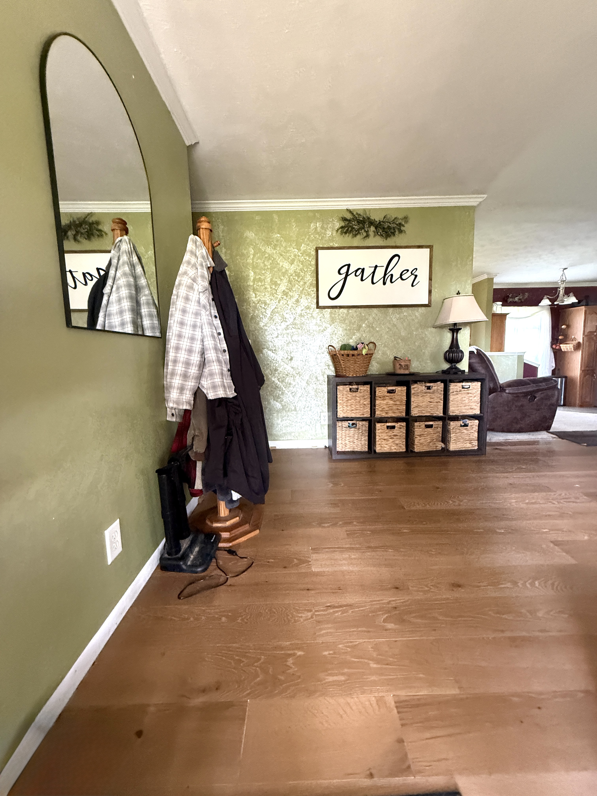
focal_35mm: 14
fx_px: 322
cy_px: 398
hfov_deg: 85.7
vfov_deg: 102.1
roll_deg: +2.0
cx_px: 298
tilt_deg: -6.7
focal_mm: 2.22
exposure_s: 1/60
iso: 640
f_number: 2.2
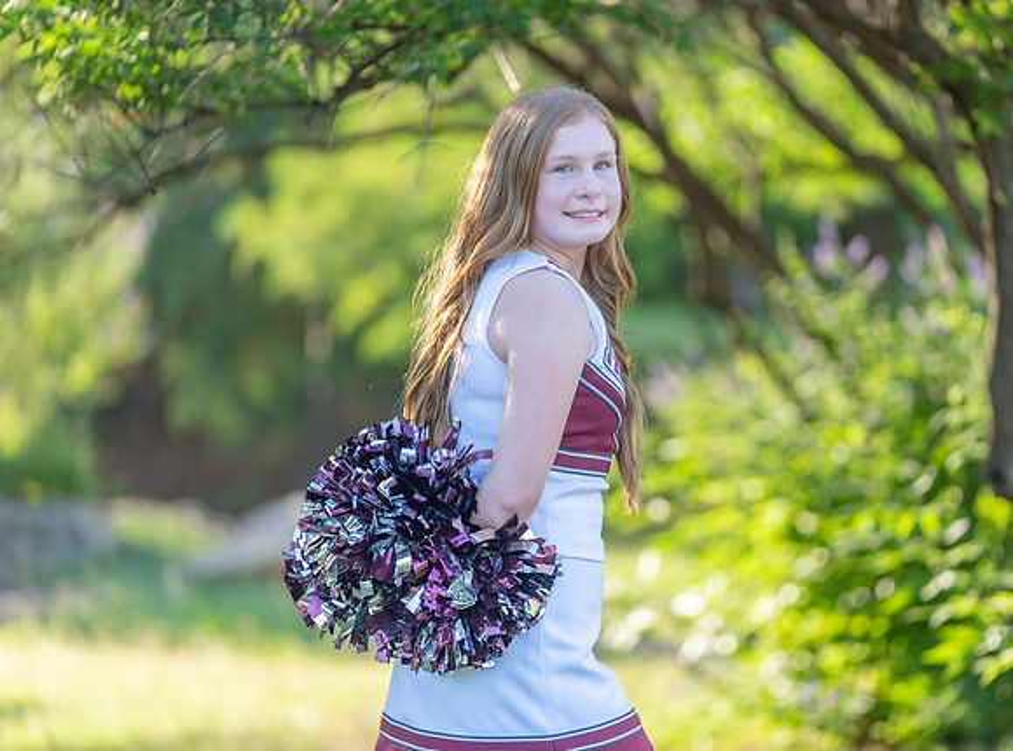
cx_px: 576
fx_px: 5014
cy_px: 361
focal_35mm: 172
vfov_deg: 8.6
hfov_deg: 11.5
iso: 160
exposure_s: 1/320
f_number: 2.8
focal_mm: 154
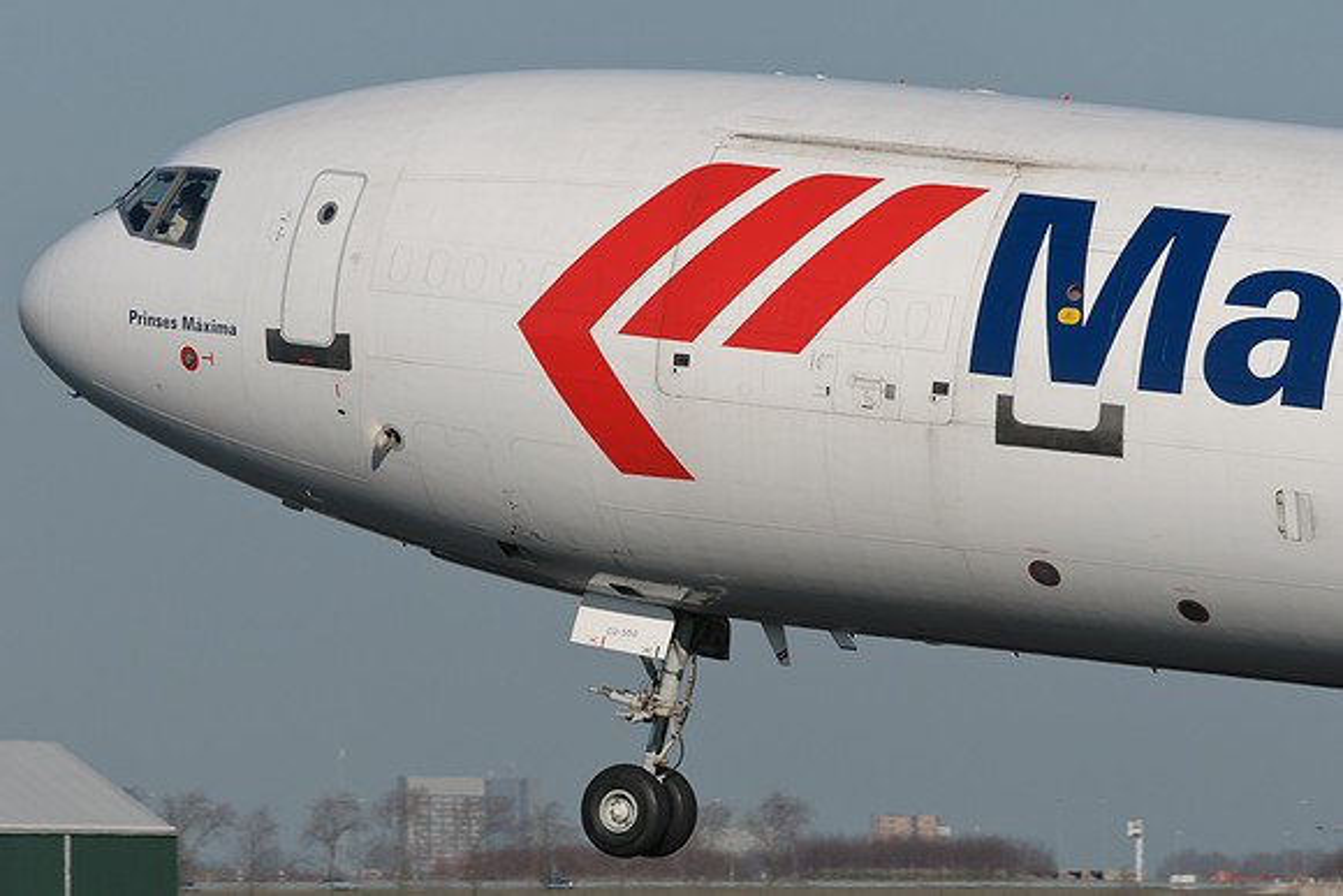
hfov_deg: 4.9
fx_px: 15671
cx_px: 672
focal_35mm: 420
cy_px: 448
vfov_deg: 3.3
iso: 200
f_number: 8
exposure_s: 1/1600
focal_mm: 280
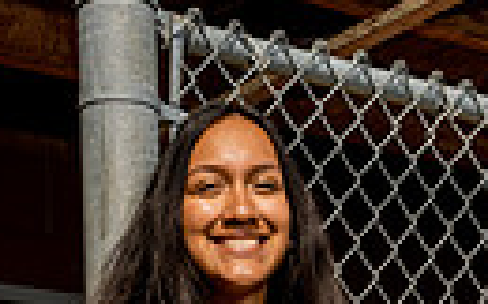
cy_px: 747
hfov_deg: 13.8
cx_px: 267
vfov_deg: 7.9
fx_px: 2020
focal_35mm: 152
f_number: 10
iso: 100
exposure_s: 1/250
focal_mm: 43
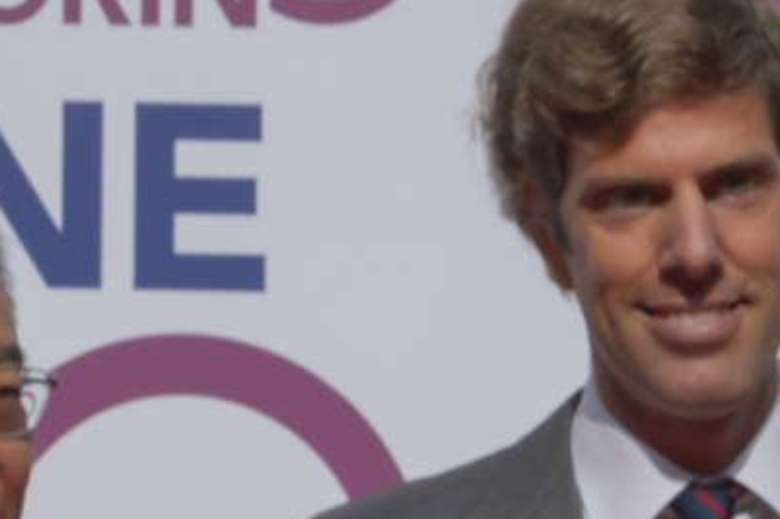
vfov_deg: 3.4
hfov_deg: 5.1
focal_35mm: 404
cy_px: 844
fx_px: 8749
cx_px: 704
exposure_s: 1/160
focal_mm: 72.1
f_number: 14
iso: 400
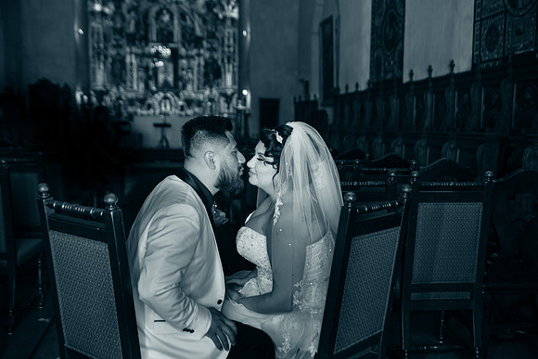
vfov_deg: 33.4
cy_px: 180
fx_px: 598
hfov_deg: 48.4
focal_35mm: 40
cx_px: 269
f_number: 2.8
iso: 640
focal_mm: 40
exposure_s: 1/60
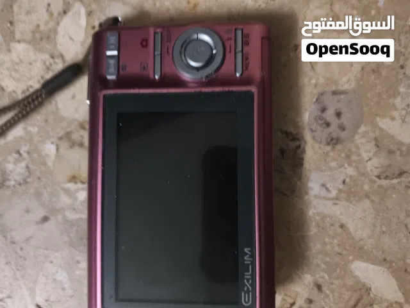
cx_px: 205
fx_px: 272
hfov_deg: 73.9
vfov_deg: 58.9
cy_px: 154
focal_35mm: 23
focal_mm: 4.09
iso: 2313
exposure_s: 1/25
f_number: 1.6
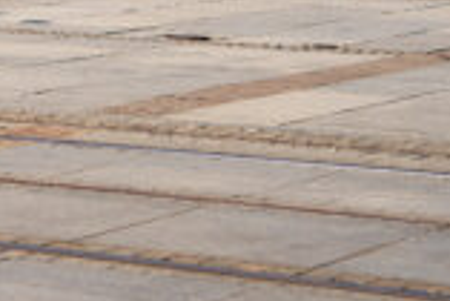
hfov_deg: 10.4
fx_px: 2390
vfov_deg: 6.8
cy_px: -424
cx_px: -238
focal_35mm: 191
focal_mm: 39
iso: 100
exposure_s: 1/2500
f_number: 2.8
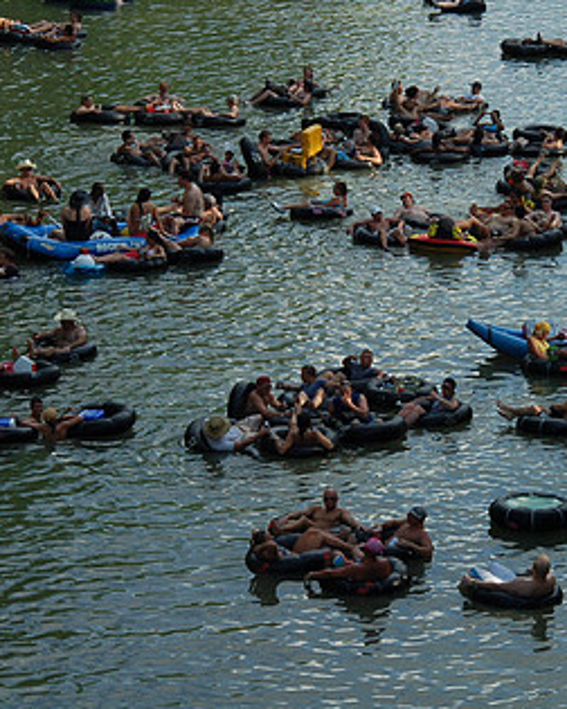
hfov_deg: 8.8
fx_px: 3692
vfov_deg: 11.0
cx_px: 448
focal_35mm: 176
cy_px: 281
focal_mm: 68
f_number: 13
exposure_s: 1/200
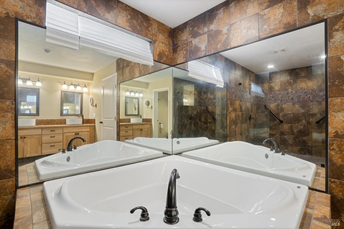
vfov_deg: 73.7
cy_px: 114
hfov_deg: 96.8
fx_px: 153
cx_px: 172
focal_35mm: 16
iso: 400
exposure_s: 1/2
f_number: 9
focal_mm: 16
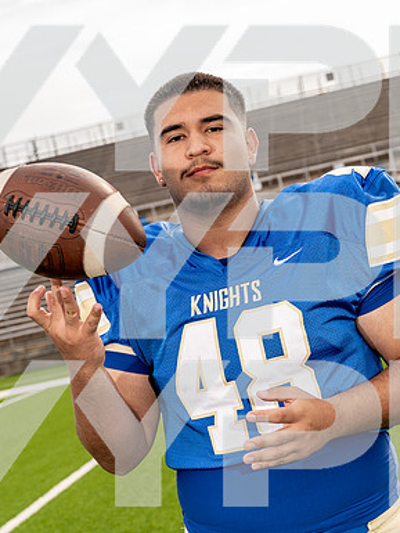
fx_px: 1093
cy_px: 266
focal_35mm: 71
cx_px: 201
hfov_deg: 20.7
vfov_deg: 27.4
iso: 100
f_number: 5.6
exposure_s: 1/250
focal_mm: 49
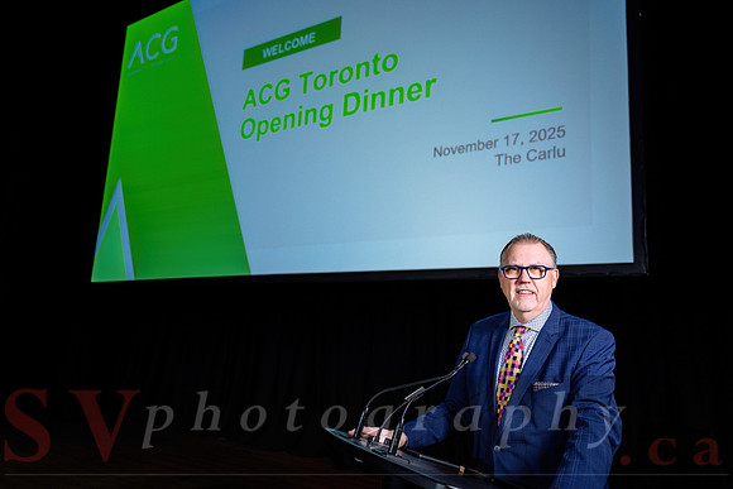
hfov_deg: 63.5
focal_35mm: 29
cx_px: 366
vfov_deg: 44.9
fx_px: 592
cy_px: 244
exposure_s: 1/100
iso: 500
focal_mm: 27.5
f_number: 3.2
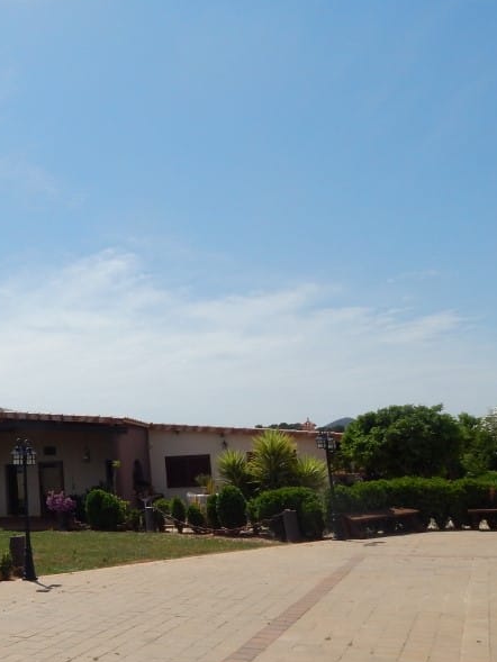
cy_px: 369
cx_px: -9
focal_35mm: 40
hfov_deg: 32.8
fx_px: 765
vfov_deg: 46.7
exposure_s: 1/1000
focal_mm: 4
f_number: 6
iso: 125
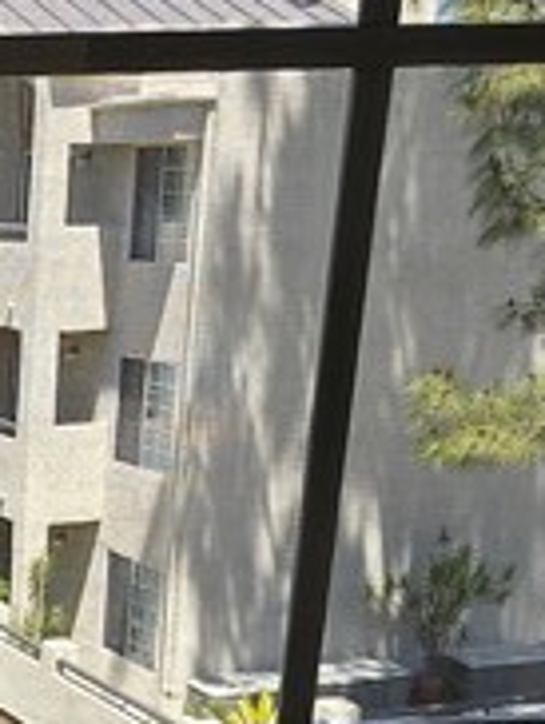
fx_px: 1529
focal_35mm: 73
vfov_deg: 25.3
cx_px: -322
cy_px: 728
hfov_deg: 17.7
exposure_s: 1/282
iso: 25
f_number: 2.2
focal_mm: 1.7
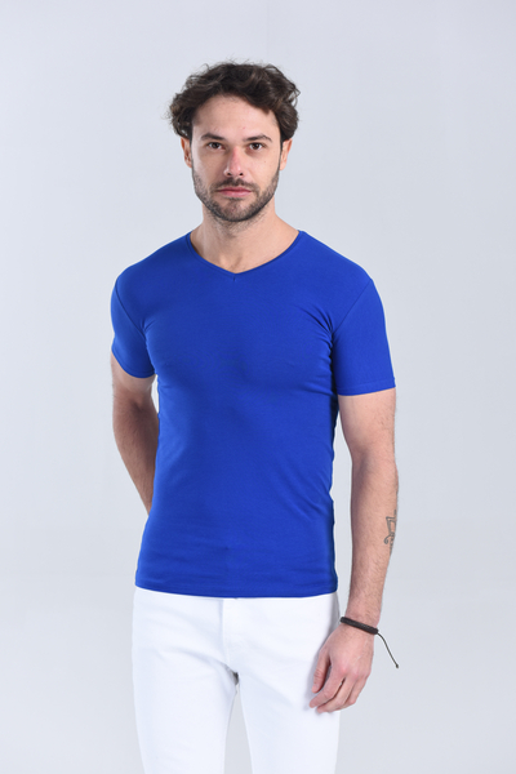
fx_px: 1505
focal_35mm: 70
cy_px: 387
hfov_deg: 19.5
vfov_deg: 28.8
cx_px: 258
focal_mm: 70
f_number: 8
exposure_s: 1/125
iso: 250
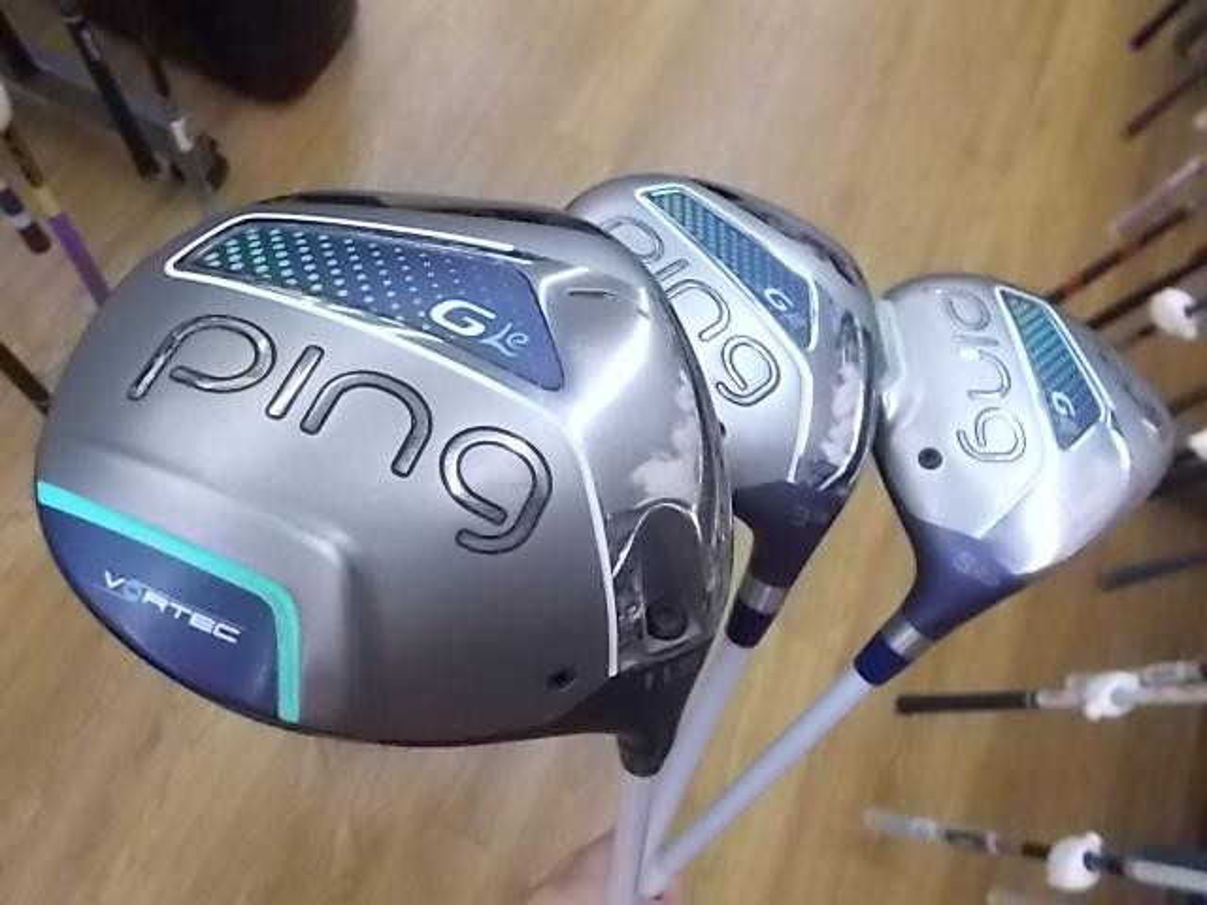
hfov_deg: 67.3
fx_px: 907
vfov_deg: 53.1
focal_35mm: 26
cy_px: 452
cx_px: 604
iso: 720
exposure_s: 1/125
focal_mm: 4.6
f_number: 3.2
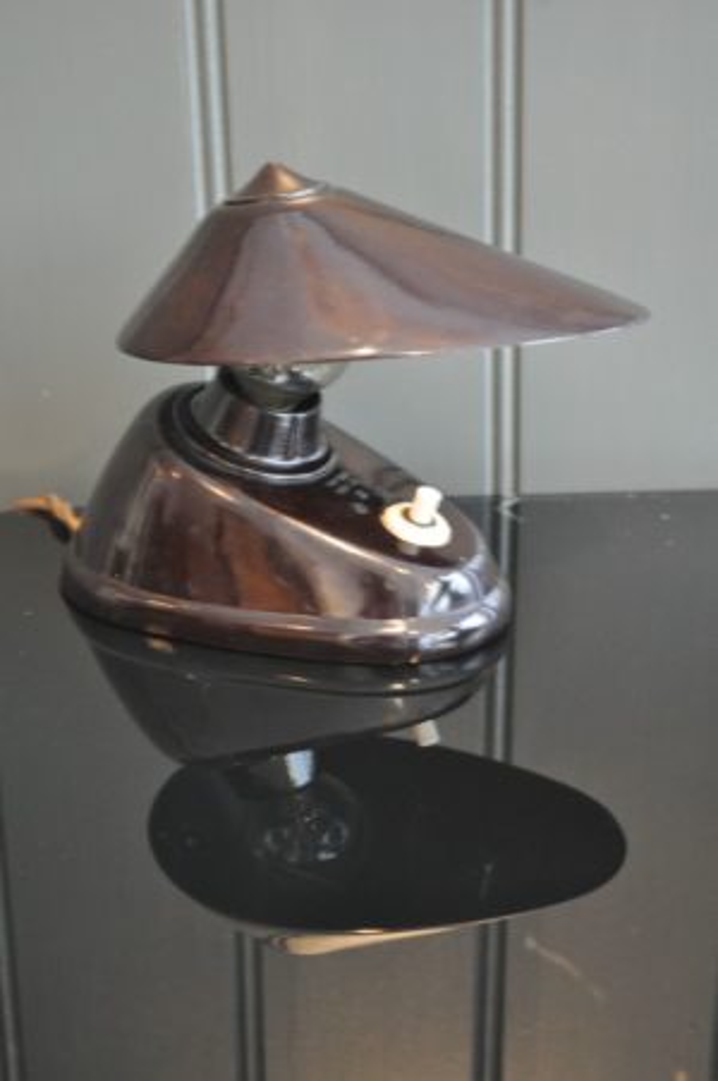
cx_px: 359
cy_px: 540
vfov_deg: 30.6
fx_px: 1980
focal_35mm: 66
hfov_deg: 20.5
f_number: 5.3
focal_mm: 44
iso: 1600
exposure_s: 1/13
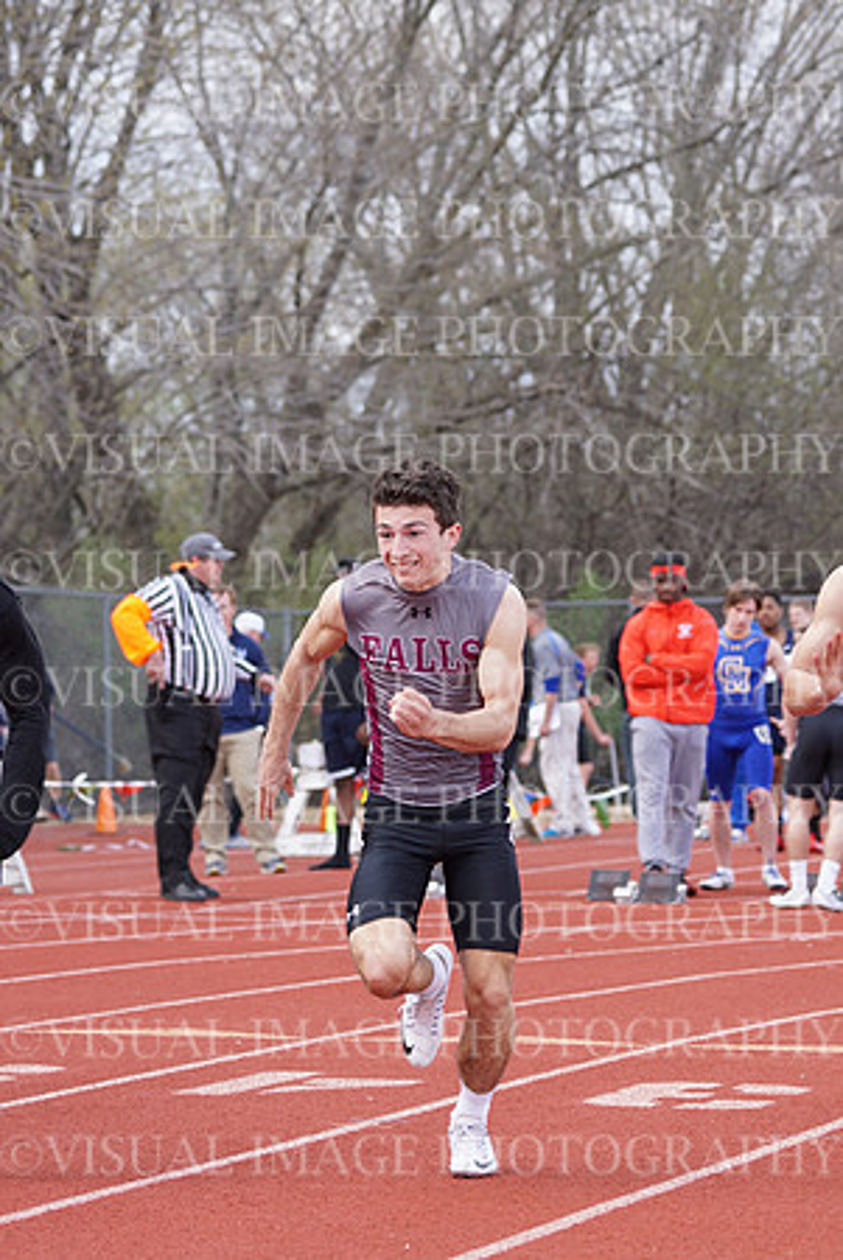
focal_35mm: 150
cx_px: 422
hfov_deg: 9.2
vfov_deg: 13.7
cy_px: 630
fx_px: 5256
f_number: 5
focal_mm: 100
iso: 640
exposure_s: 1/800
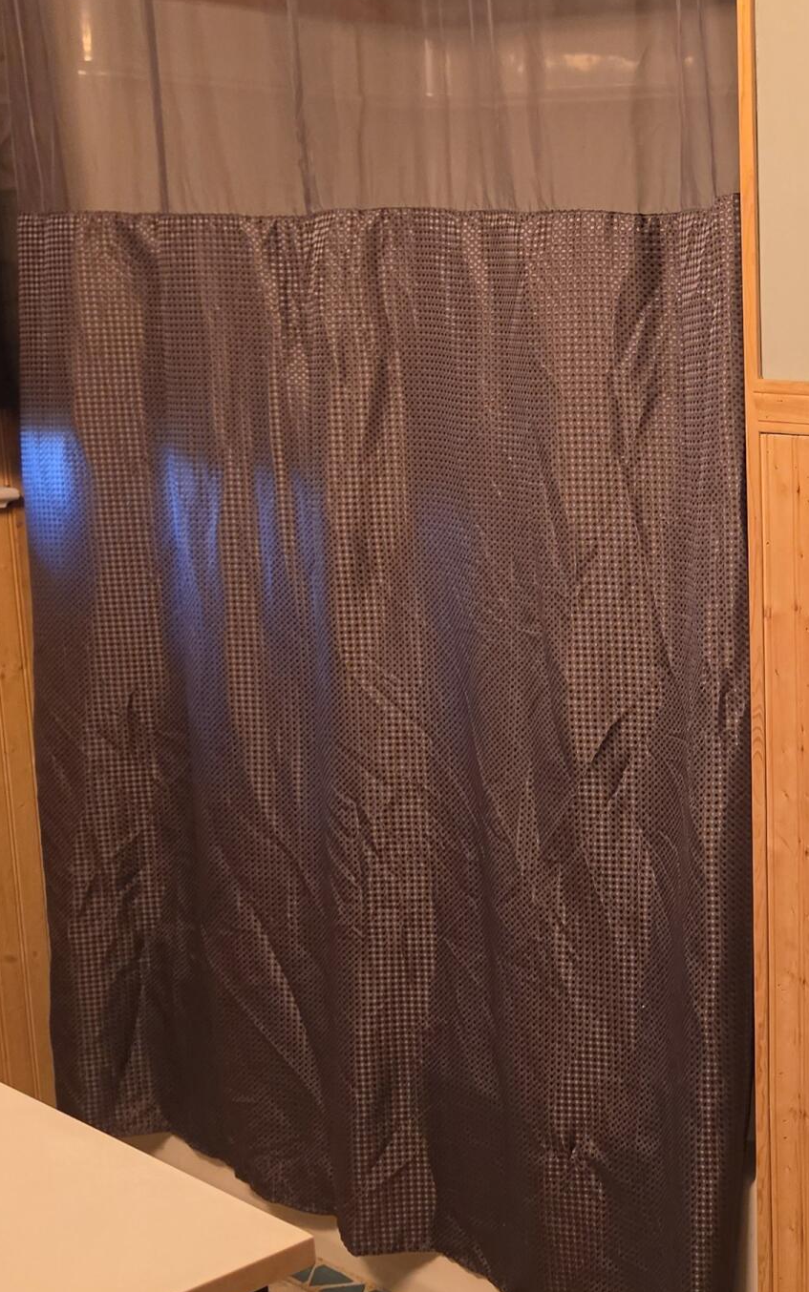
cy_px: 651
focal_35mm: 54
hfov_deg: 21.8
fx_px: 1904
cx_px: 1030
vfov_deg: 37.5
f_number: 1.4
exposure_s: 1/120
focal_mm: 6.5
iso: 320
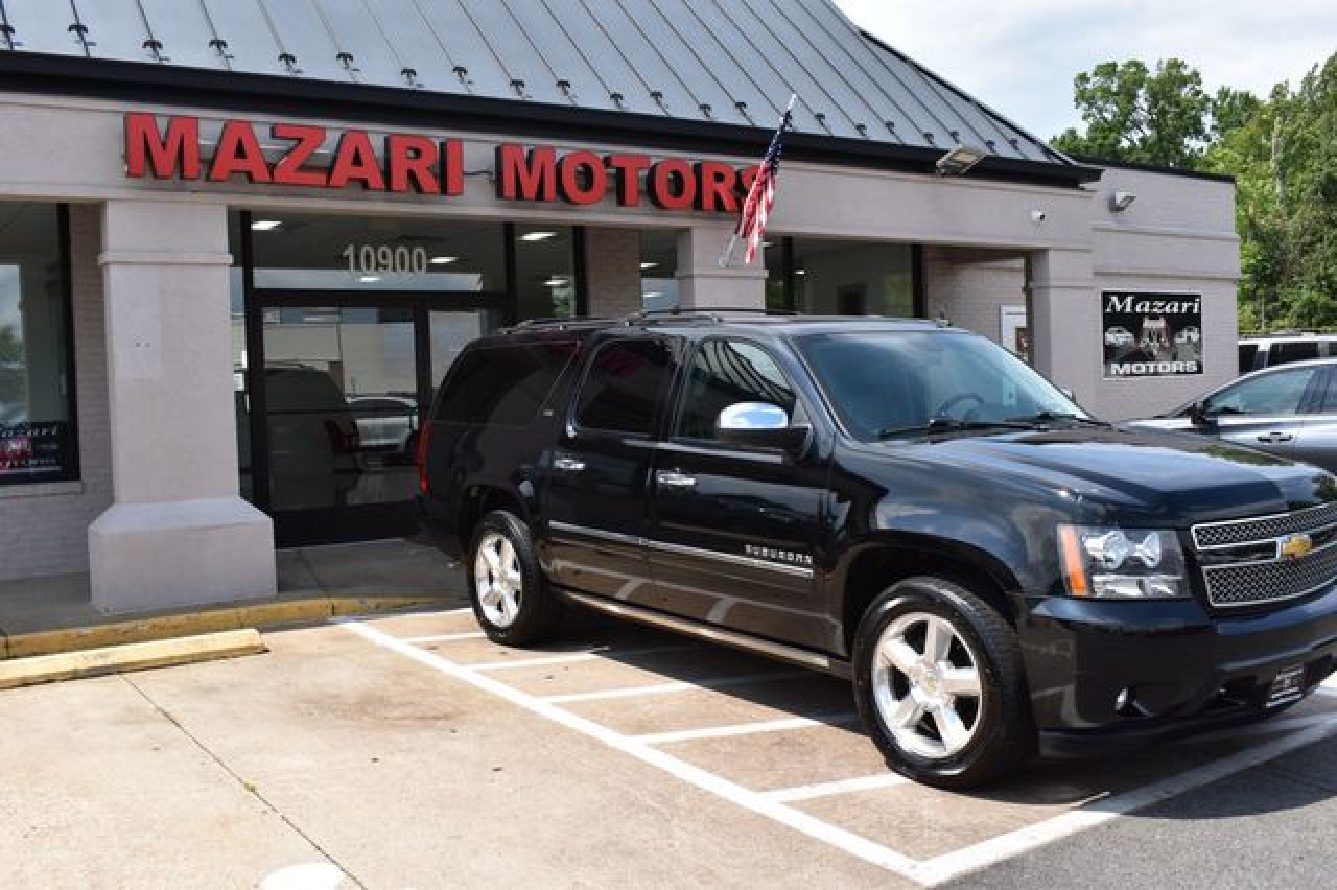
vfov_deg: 38.3
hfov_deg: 55.1
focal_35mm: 34
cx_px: 668
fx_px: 1281
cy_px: 445
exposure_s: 1/500
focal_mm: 23
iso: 400
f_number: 11
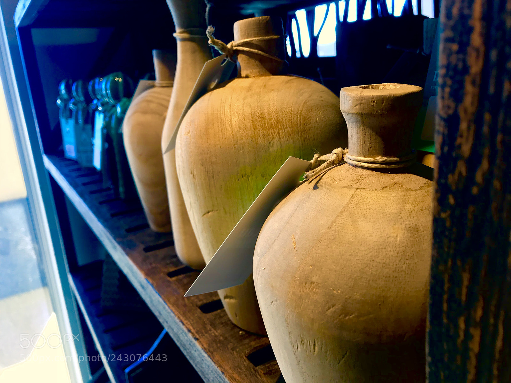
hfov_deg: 63.4
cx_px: 256
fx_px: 413
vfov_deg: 49.7
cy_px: 192
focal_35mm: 28
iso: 25
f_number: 1.8
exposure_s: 1/60
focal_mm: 3.99
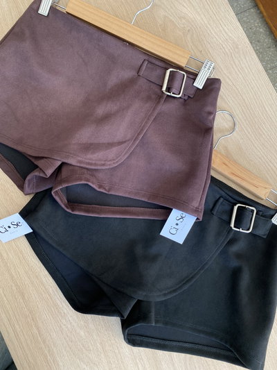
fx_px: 277
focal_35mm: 26
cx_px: 138
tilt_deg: -84.9
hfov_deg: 53.1
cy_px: 185
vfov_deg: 67.3
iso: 100
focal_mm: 4.25
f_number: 1.8
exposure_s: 1/121
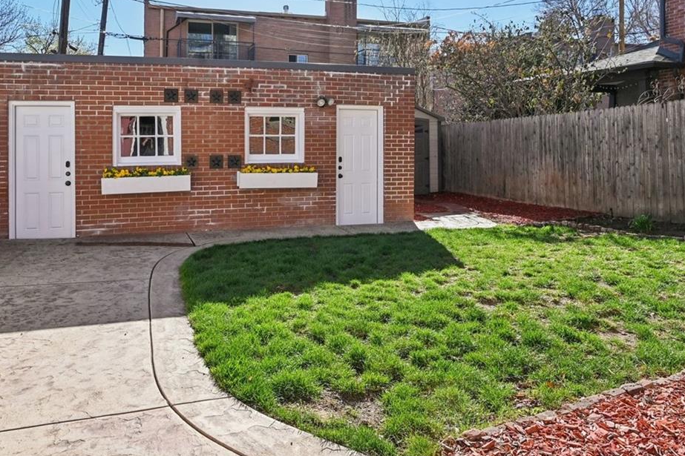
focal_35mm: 27
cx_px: 296
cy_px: 142
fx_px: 511
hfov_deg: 67.4
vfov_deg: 47.1
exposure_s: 1/500
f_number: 10
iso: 400
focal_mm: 15.5
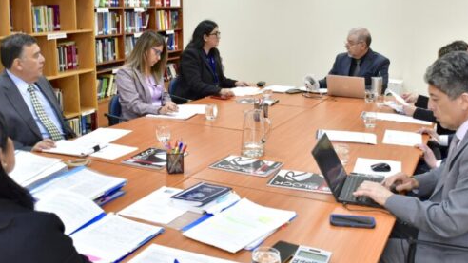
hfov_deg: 50.5
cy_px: 119
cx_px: 240
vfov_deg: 29.7
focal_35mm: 40
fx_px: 496
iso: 500
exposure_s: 1/100
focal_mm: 18
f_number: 4
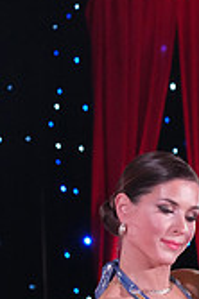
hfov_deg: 5.3
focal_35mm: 257
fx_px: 2135
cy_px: 492
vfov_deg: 7.8
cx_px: 272
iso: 6400
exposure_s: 1/400
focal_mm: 74
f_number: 5
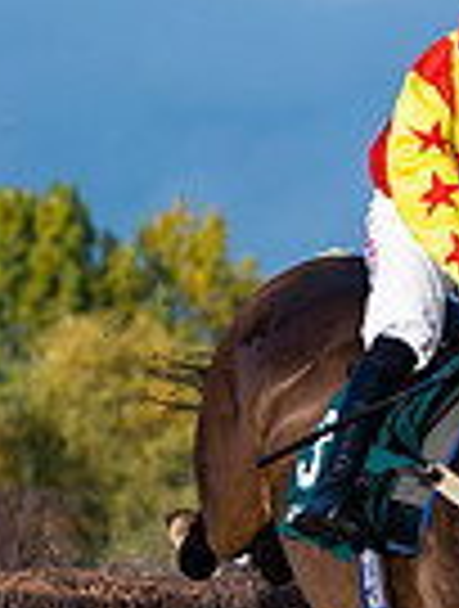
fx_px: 9731
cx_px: 1344
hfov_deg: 2.7
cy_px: 499
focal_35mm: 553
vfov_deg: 3.6
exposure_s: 1/3200
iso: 400
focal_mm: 120
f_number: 4
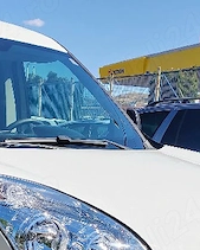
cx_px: 30
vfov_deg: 24.4
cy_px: 238
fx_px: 555
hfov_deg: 20.1
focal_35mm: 75
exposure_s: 1/2500
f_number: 1.9
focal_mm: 5.52
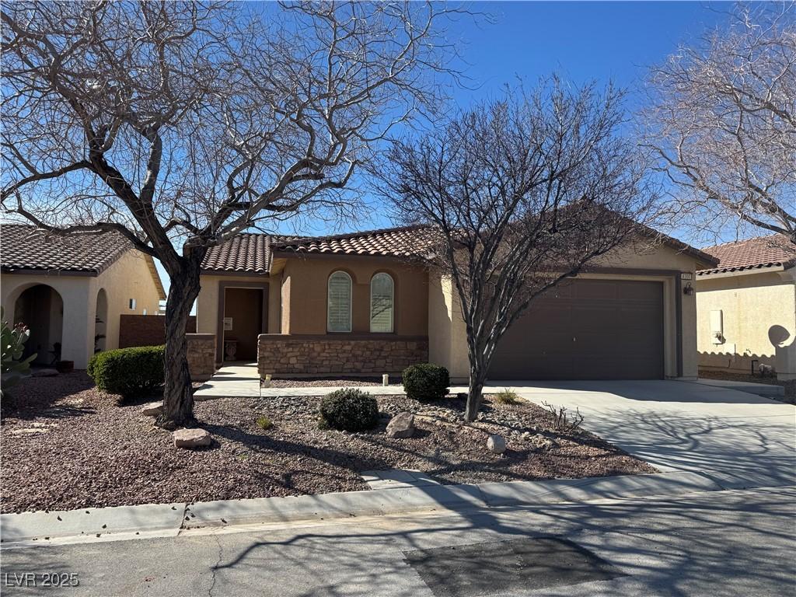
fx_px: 552
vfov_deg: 56.8
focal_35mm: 24
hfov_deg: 71.6
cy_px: 298
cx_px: 398
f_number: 1.78
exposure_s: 1/3802
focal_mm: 6.76
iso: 80
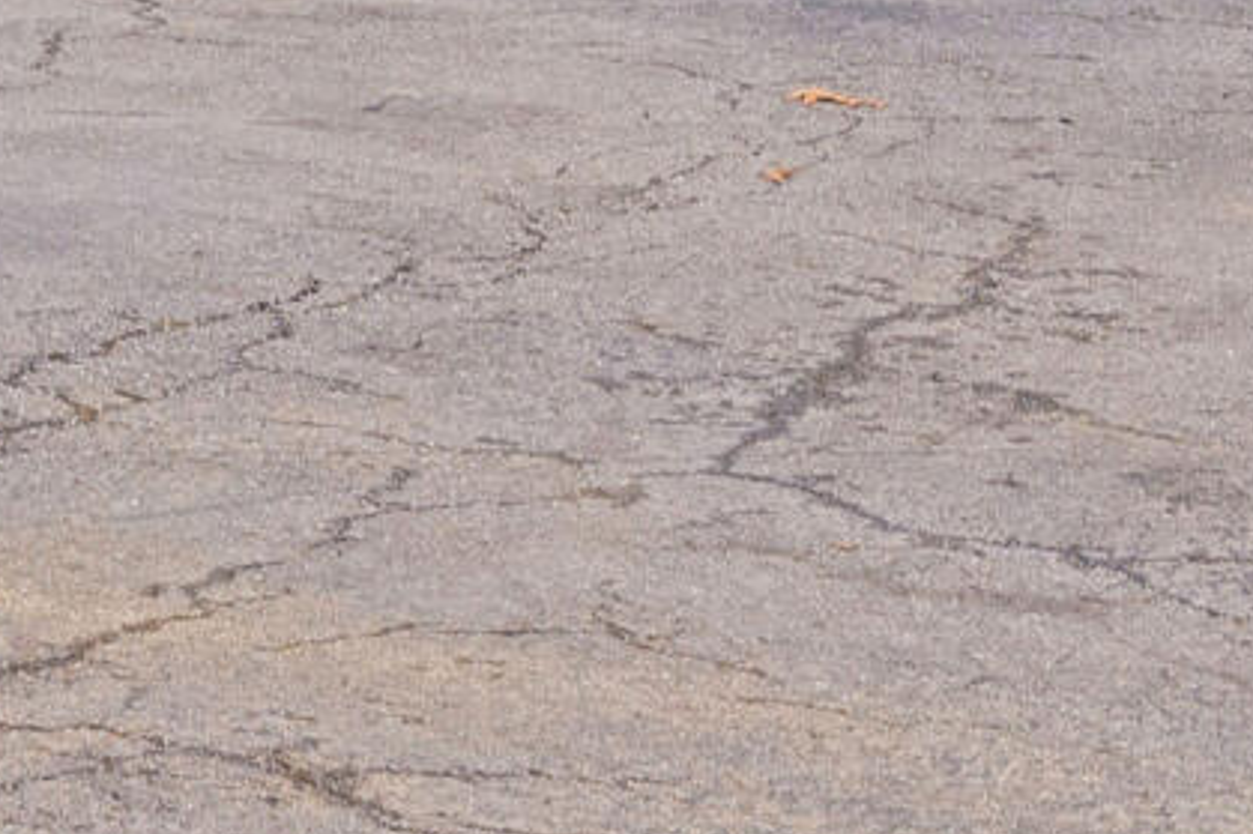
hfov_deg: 11.9
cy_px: -940
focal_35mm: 172
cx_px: 87
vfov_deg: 7.6
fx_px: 5984
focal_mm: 24
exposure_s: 1/80
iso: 320
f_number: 7.1
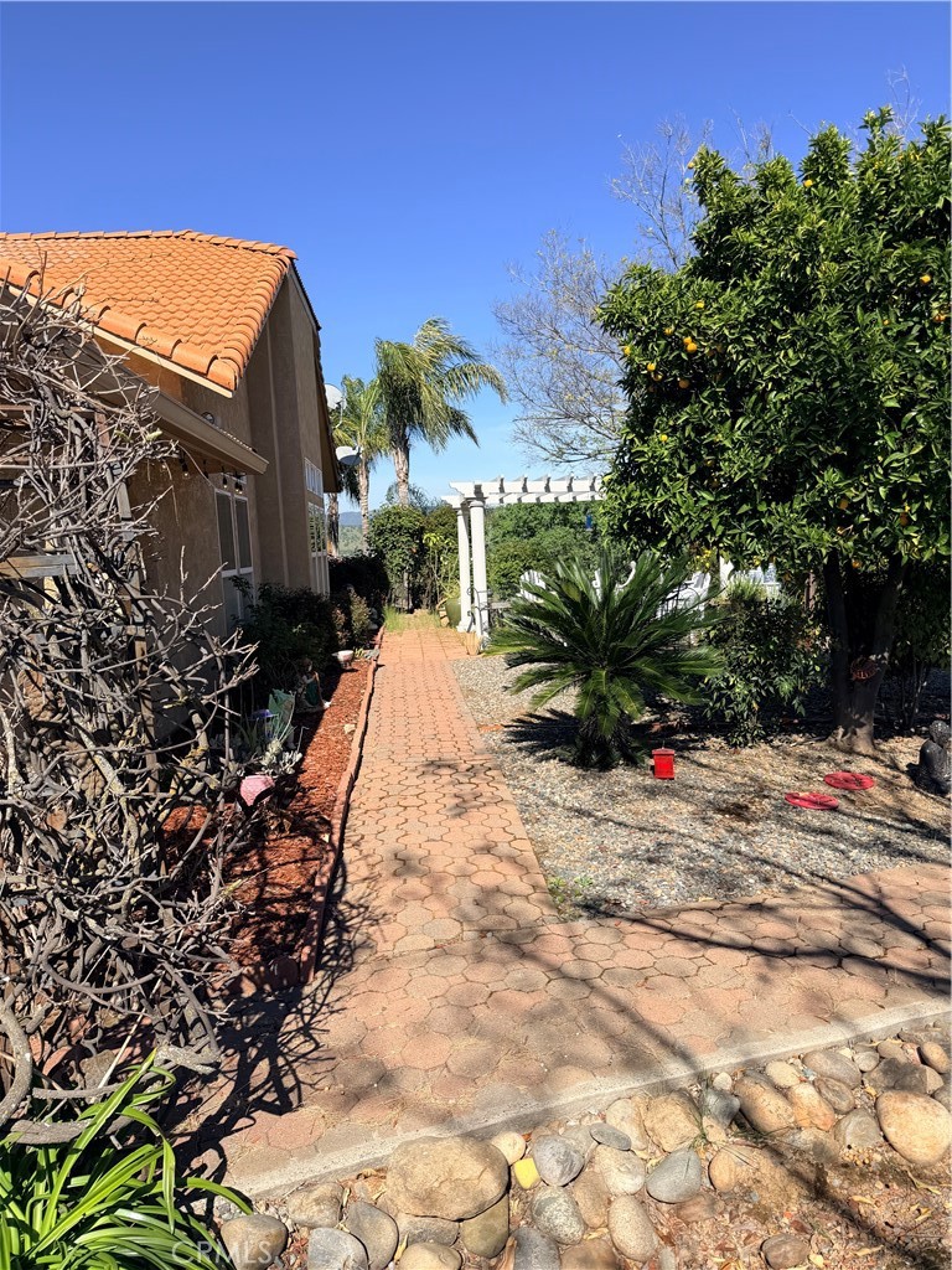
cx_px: 476
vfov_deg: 71.6
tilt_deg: -6.8
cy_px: 635
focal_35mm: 24
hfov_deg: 56.8
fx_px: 880
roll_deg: +3.5
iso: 80
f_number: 1.78
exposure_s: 1/4167
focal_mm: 6.76
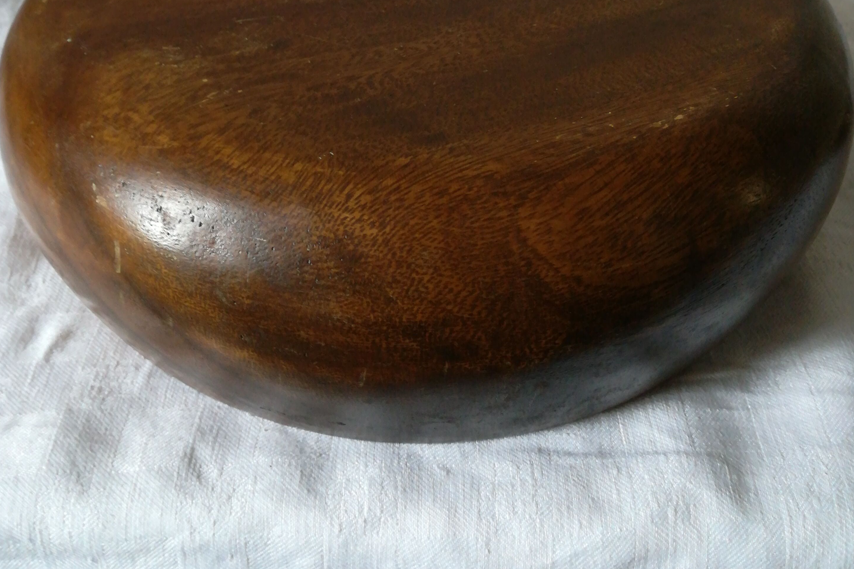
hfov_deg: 51.9
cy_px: 125
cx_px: 427
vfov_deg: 35.0
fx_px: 878
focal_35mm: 37
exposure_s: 1/33.3
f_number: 2.2
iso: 320
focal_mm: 3.83
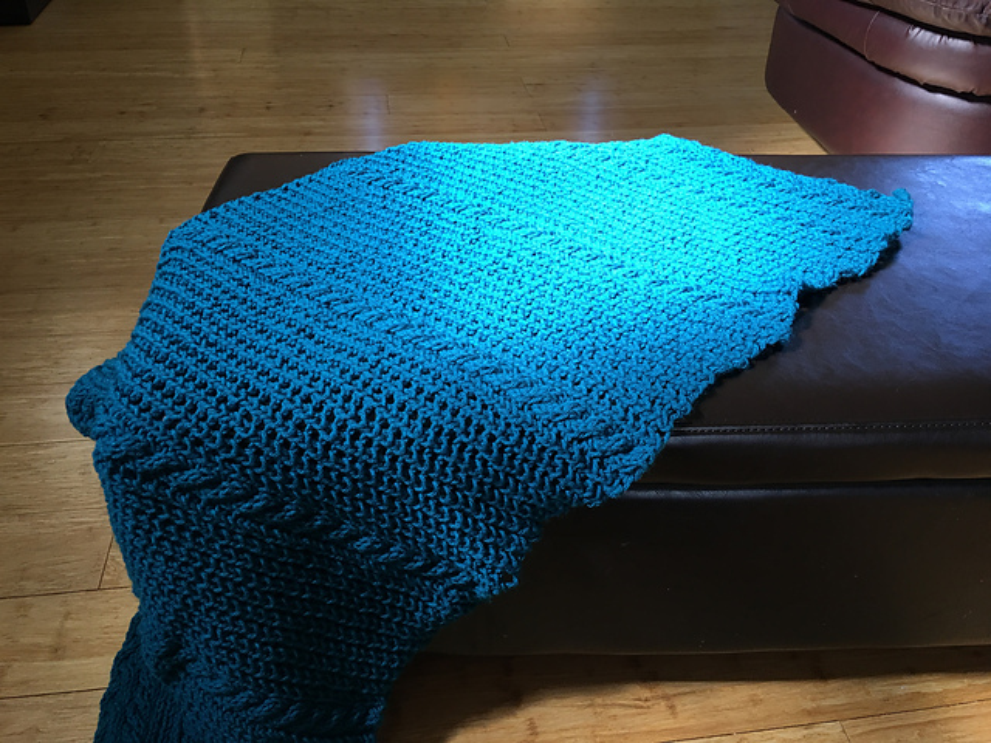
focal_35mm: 29
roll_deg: -1.9
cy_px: 372
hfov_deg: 61.7
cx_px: 496
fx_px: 830
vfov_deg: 48.2
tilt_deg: -36.6
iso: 32
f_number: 2.2
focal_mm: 4.15
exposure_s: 1/15
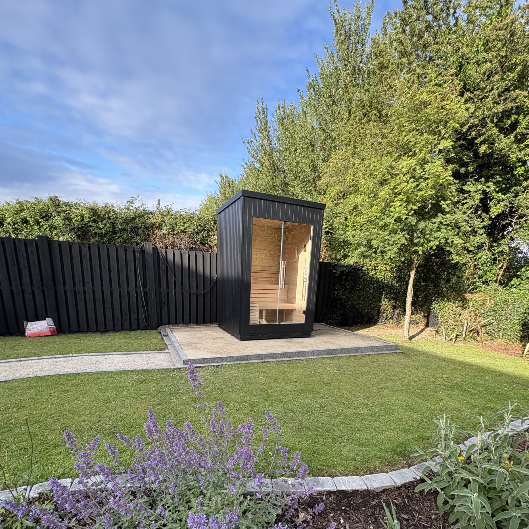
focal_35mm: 17
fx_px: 294
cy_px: 357
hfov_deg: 84.0
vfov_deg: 80.8
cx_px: 261
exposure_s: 1/399
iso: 64
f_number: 2.2
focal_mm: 2.22
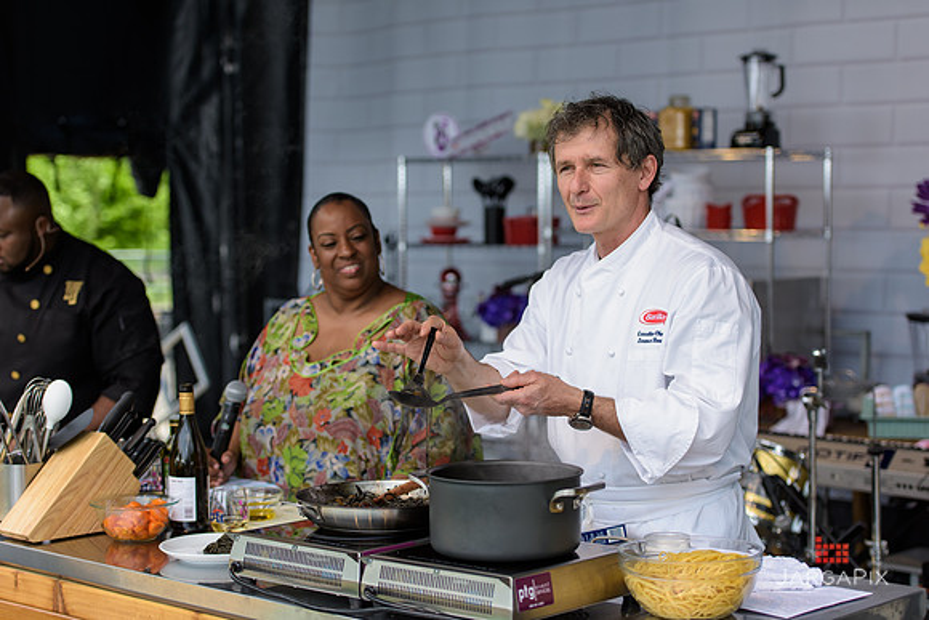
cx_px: 464
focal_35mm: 70
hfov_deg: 28.8
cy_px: 310
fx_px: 1807
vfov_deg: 19.5
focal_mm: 70
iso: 250
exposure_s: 1/1250
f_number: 3.2
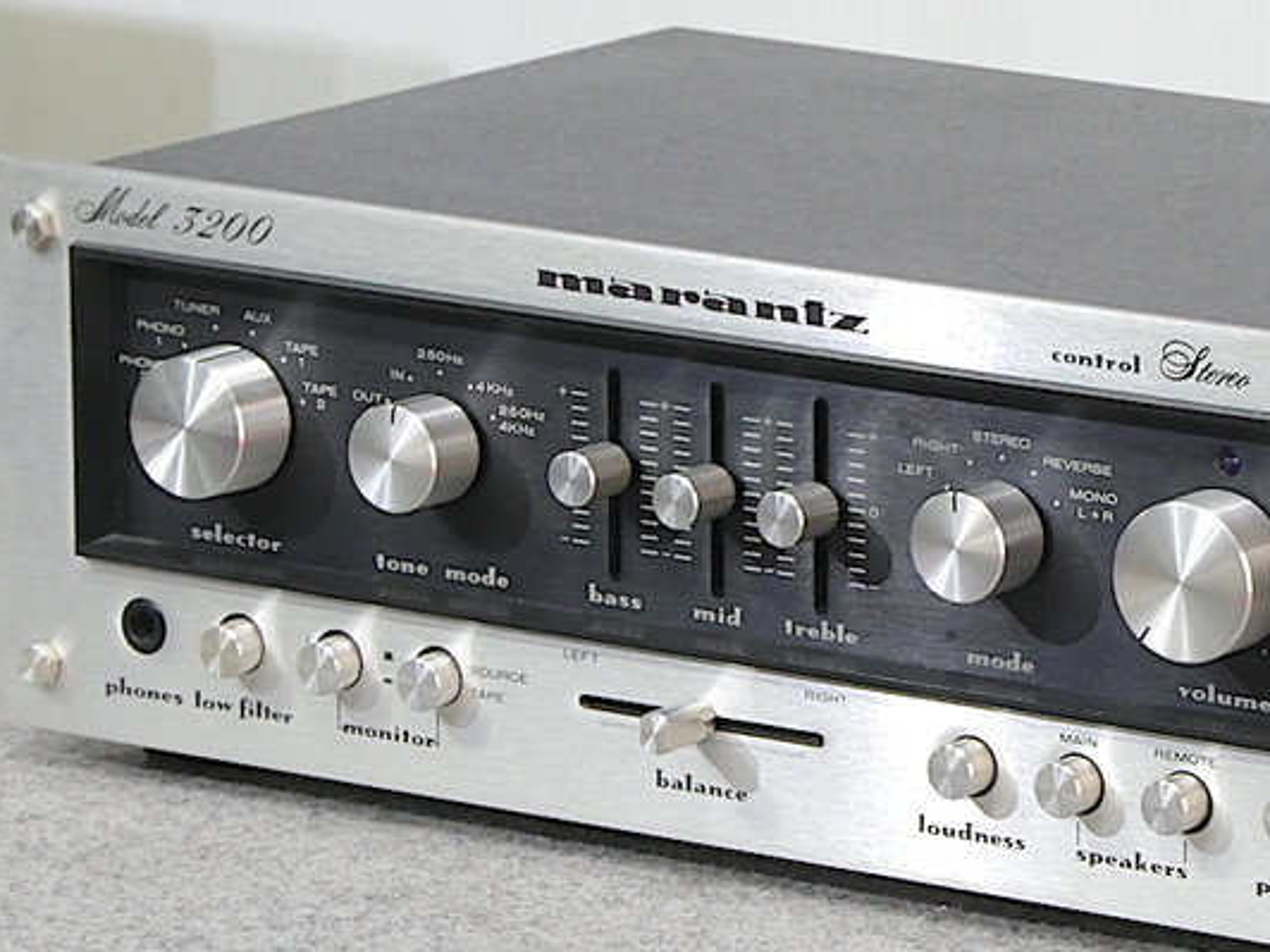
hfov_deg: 7.7
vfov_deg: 5.8
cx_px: 1022
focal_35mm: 258
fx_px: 9466
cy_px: 611
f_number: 5.4
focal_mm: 25.6
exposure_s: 1/13
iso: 200
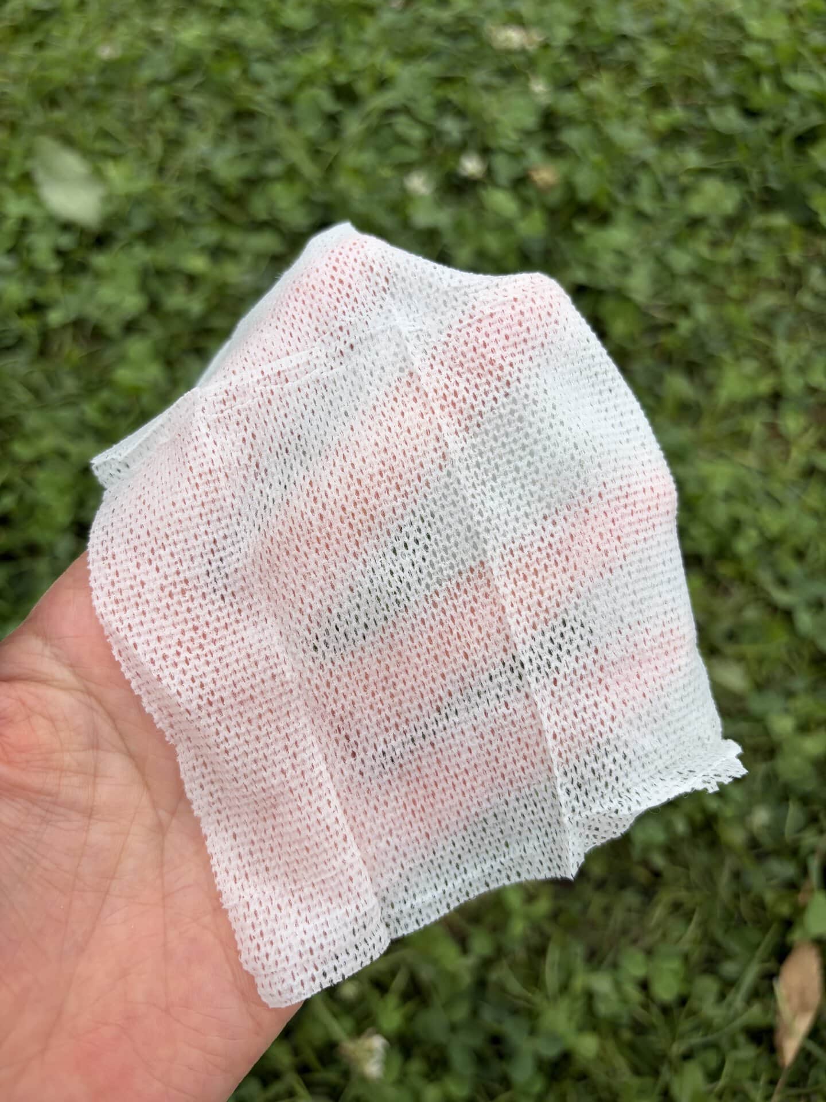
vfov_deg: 67.3
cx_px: 413
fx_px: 827
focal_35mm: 26
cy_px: 551
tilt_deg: -58.1
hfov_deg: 53.1
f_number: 1.6
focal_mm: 5.96
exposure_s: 1/1953
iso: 50
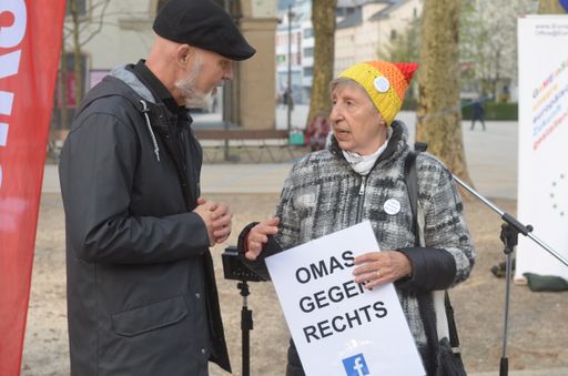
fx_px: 1181
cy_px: 188
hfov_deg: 27.0
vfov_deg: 18.1
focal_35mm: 75
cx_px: 284
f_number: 5.6
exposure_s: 1/125
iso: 200
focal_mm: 50
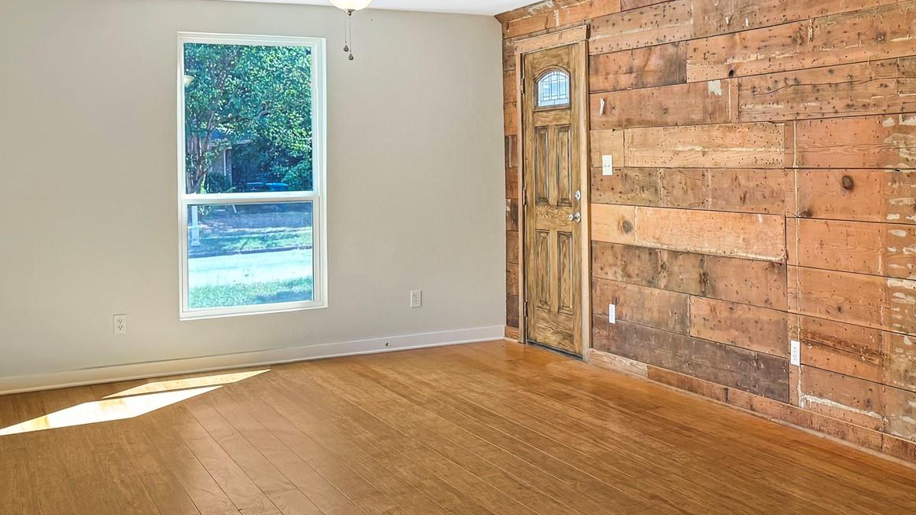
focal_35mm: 46
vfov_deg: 25.9
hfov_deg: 42.5
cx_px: 737
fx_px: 1117
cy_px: 178
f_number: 1.78
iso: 125
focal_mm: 6.76
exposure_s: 1/120
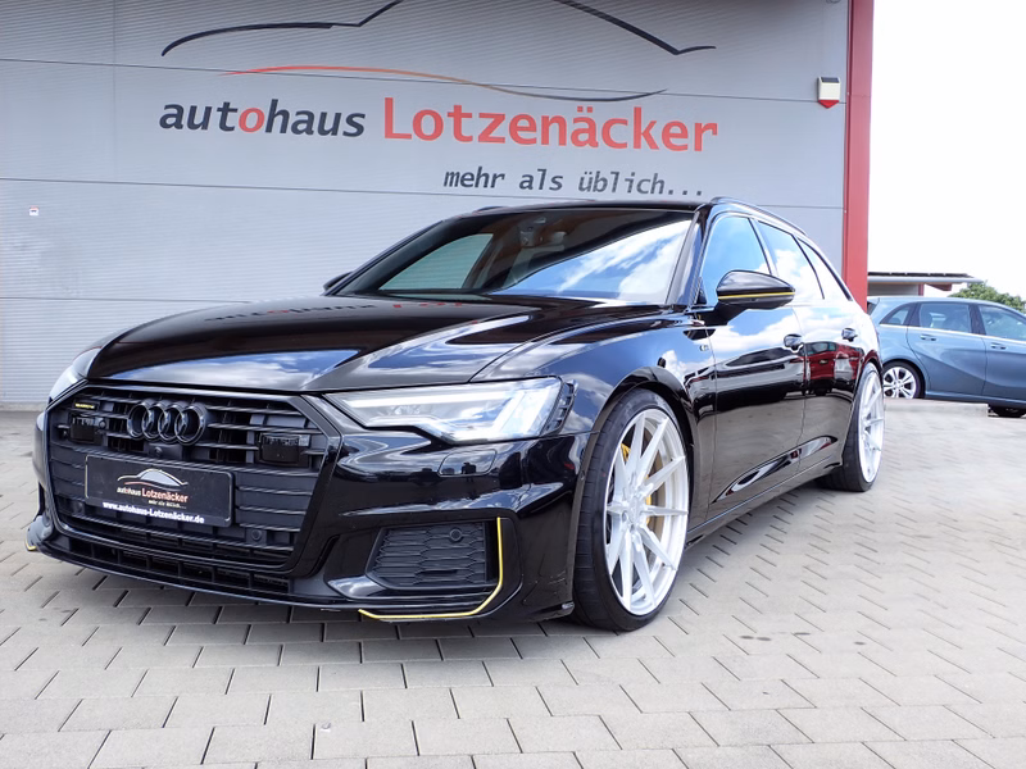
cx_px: 513
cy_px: 384
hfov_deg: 51.4
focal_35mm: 36
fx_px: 1067
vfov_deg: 39.7
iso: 100
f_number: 3.5
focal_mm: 6.37
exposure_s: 1/160
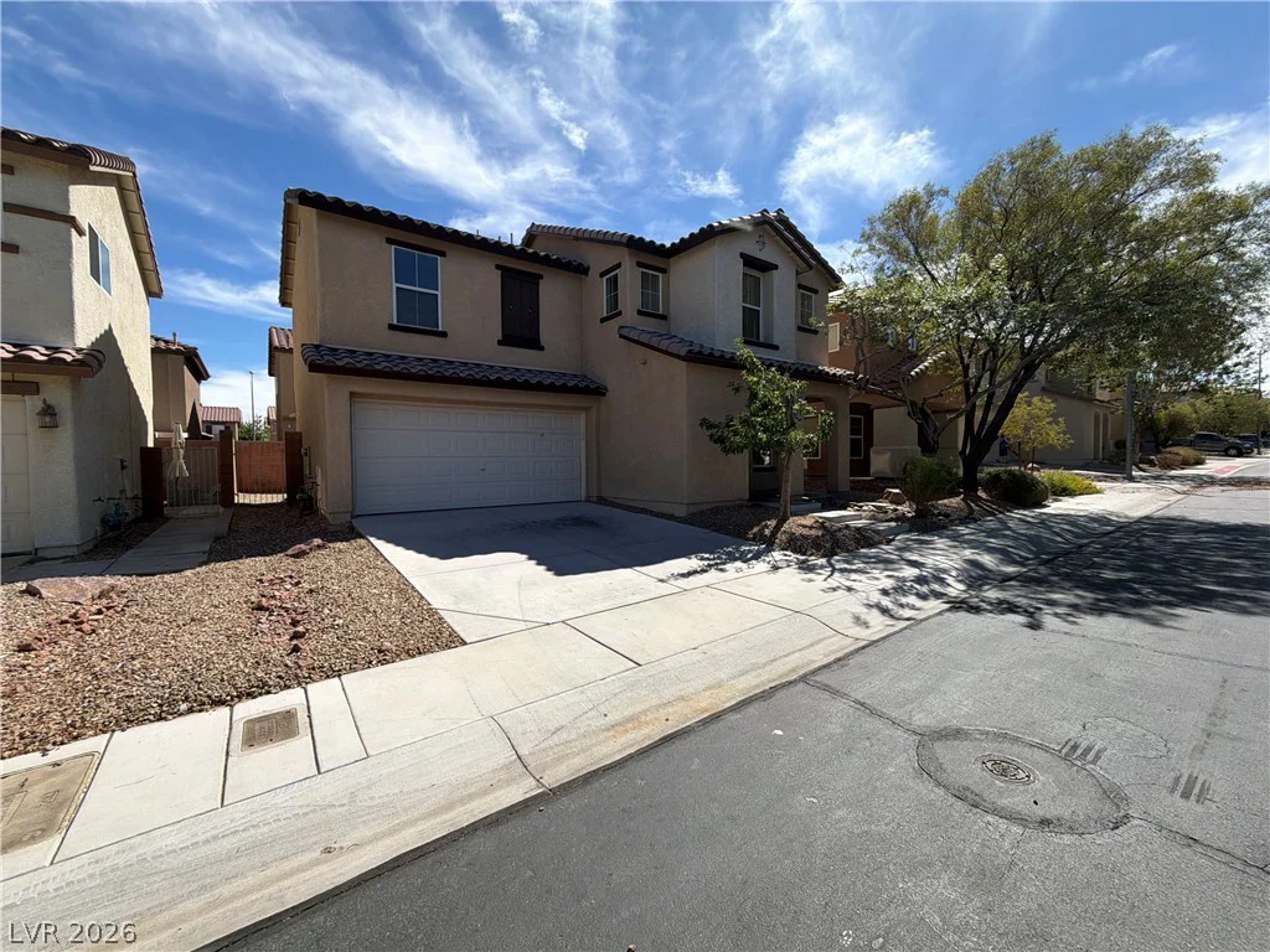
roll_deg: +1.0
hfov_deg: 102.1
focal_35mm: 14
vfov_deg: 85.7
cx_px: 635
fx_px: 514
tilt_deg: -2.8
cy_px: 476
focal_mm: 2.22
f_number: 2.2
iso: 20
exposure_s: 1/985
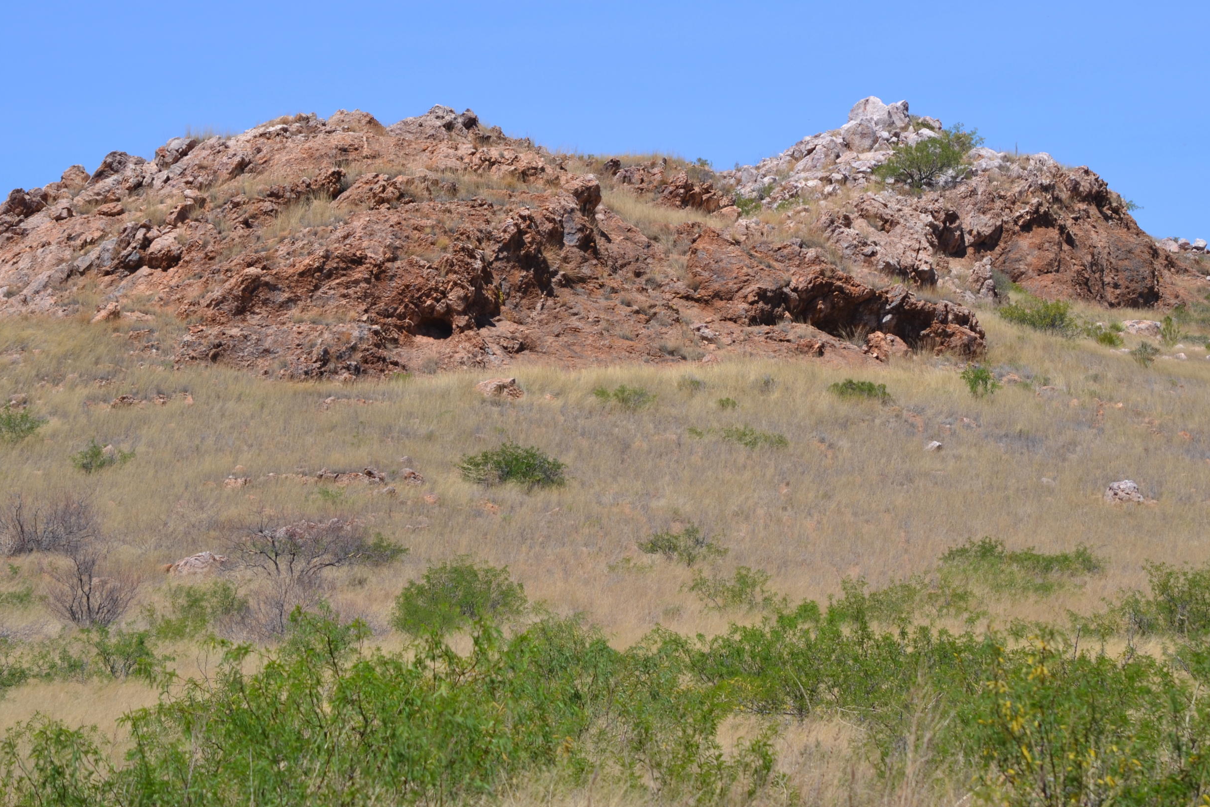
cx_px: 686
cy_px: 317
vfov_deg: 6.8
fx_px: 6823
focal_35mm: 203
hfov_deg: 10.1
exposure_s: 1/320
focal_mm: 110
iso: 100
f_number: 9
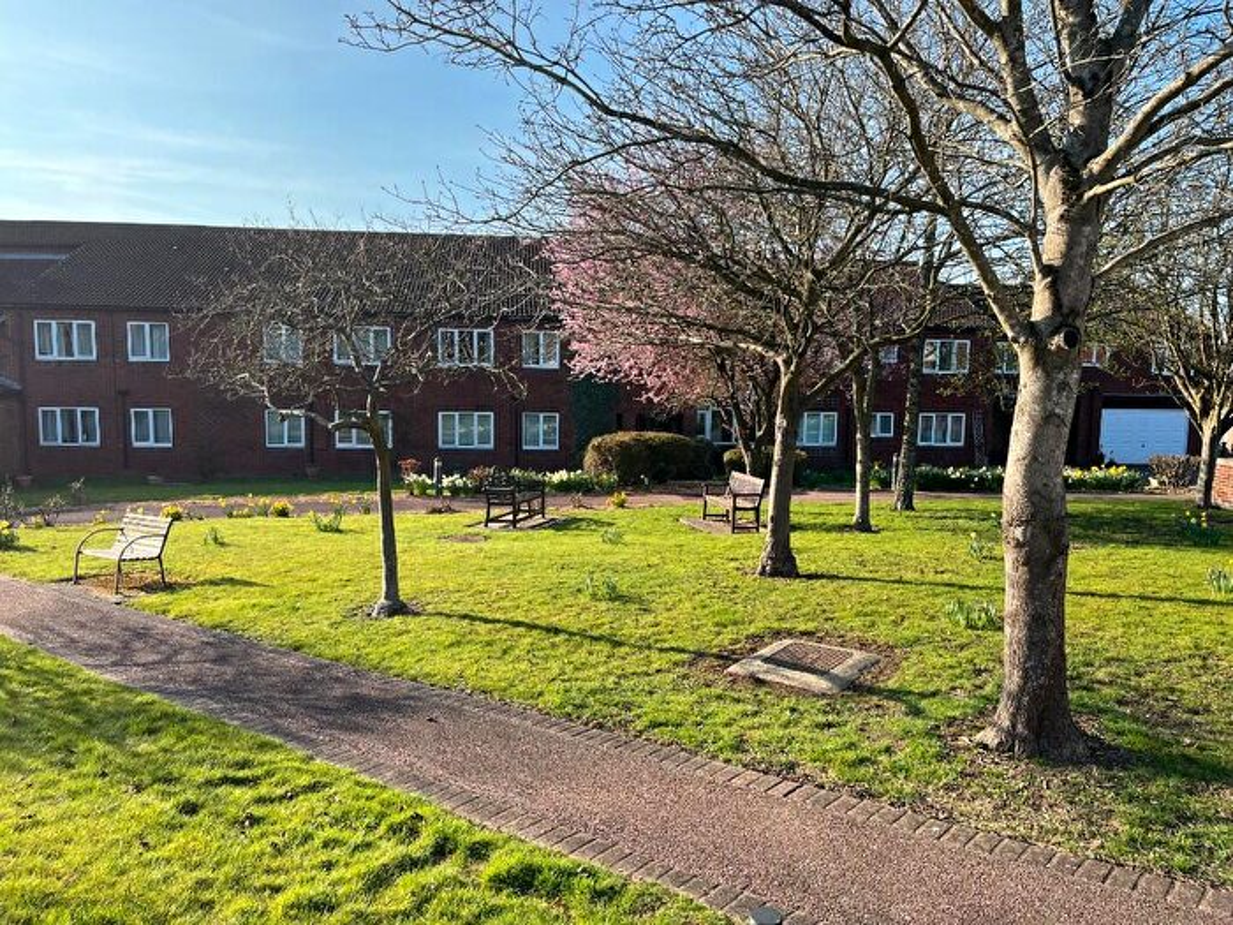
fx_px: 926
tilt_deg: -7.1
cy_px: 462
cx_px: 616
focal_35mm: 26
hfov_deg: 67.3
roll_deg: -0.9
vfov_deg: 53.1
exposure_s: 1/1225
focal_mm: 5.1
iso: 50
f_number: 1.6
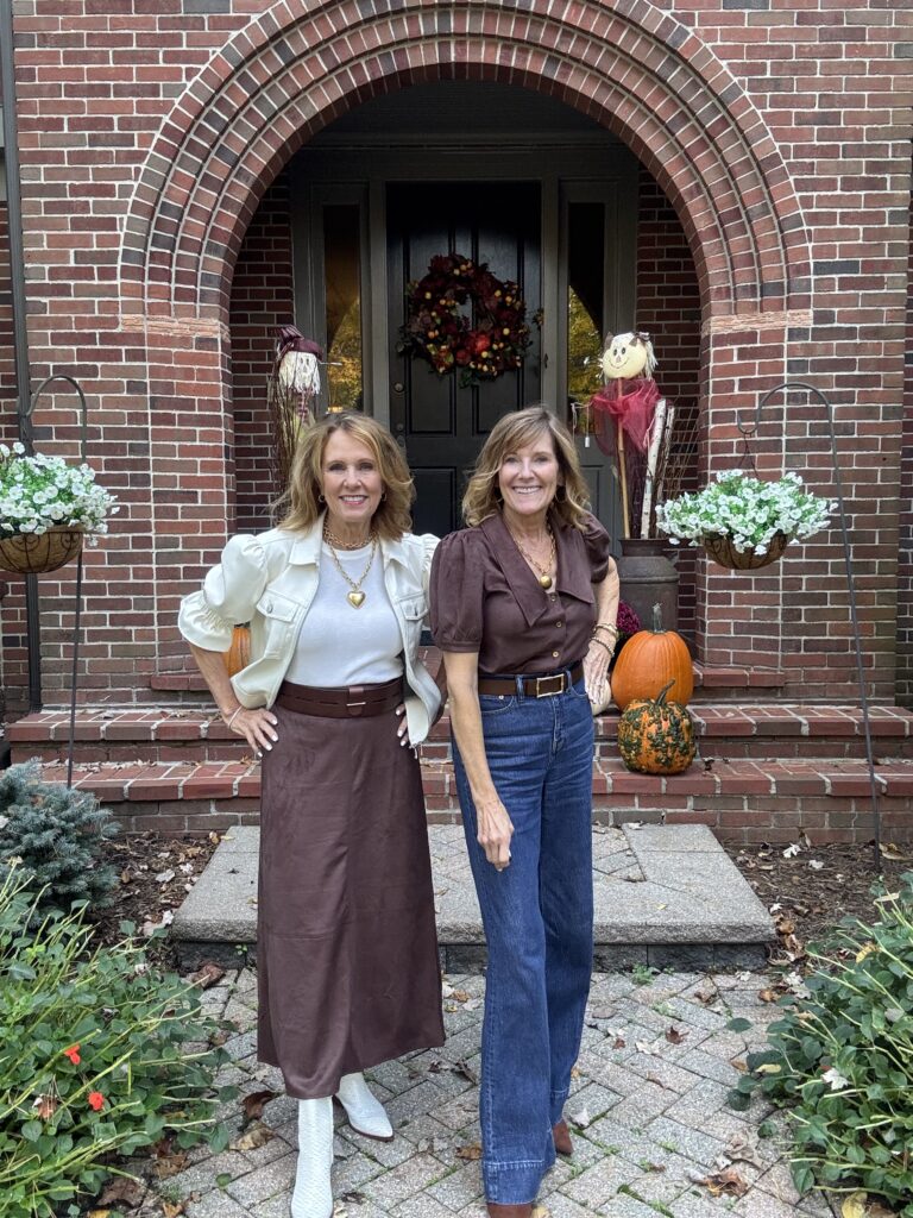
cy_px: 609
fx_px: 1055
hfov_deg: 46.8
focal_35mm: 30
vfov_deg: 60.0
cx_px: 456
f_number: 1.9
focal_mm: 2.69
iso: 80
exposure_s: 1/117
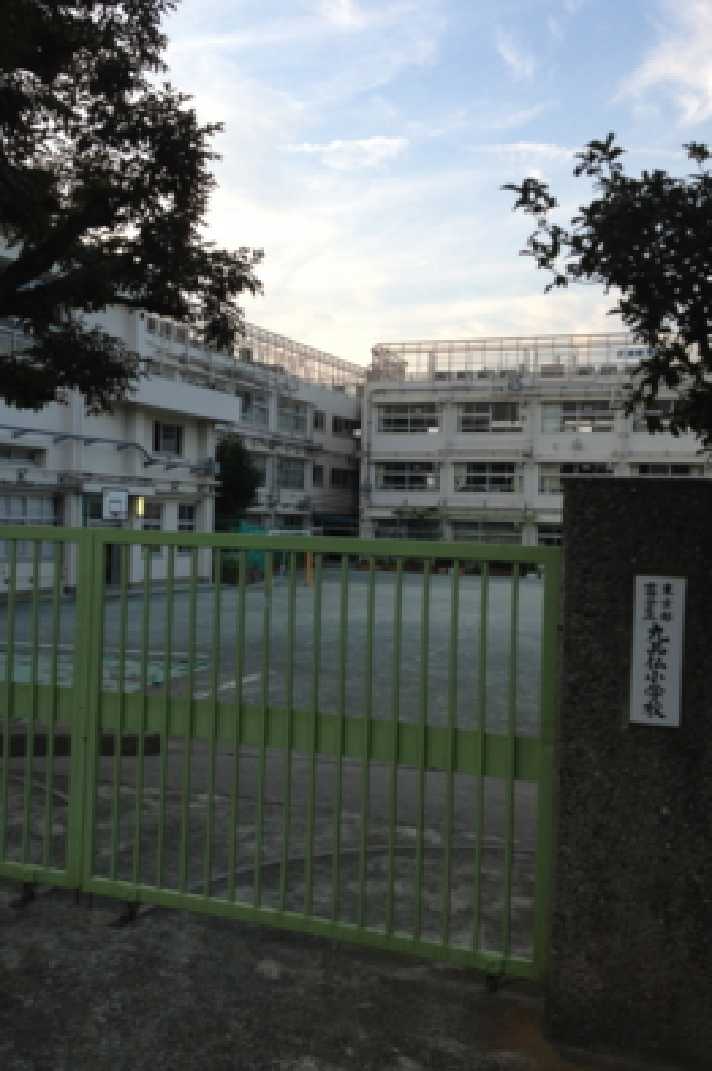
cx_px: 318
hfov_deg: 35.8
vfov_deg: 51.9
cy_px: 530
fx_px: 1100
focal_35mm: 37
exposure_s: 1/120
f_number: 2.4
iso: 64
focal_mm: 4.28
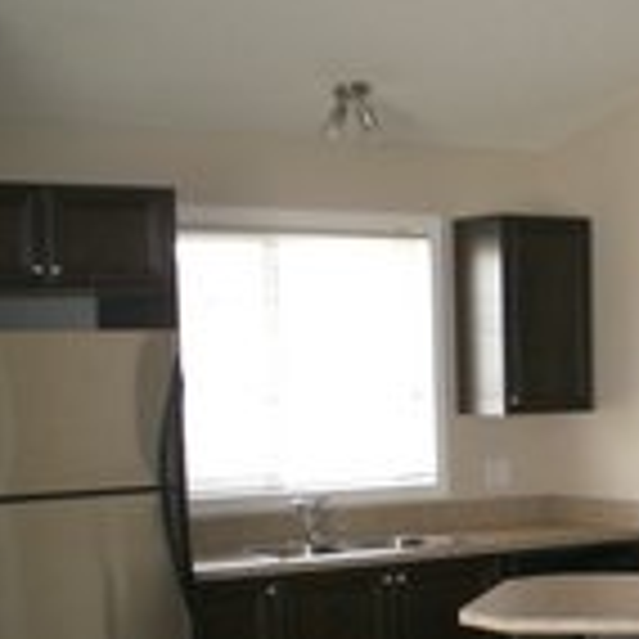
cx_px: 706
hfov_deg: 19.9
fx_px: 1733
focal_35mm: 83
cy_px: 578
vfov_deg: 20.5
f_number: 3.1
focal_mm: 6.3
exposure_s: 1/100
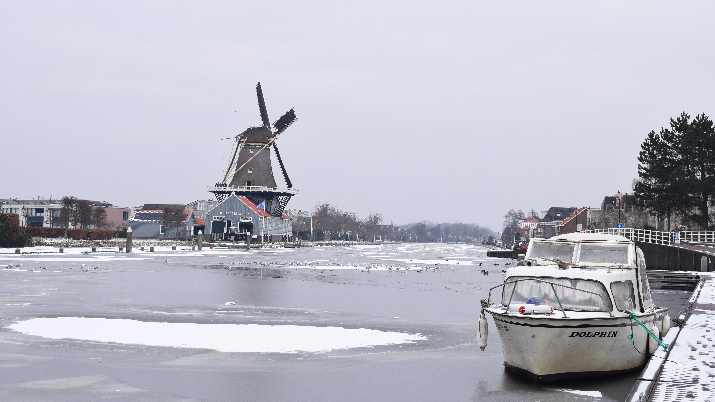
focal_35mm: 54
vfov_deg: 22.2
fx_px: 1024
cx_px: 355
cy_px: 189
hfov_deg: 38.5
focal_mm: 34
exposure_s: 1/500
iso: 360
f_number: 11
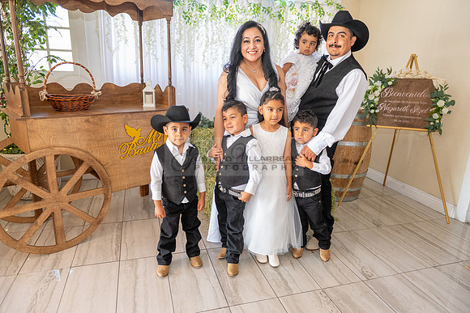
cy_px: 156
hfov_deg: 73.7
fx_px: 313
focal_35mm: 24
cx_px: 235
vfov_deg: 53.2
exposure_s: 1/200
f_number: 3.5
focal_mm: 24
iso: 800
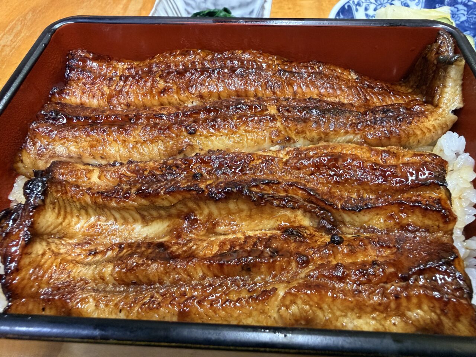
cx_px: 238
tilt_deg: -52.7
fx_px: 330
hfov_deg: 71.6
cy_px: 178
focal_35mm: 24
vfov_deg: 56.8
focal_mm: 2.22
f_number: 2.2
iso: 500
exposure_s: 1/50
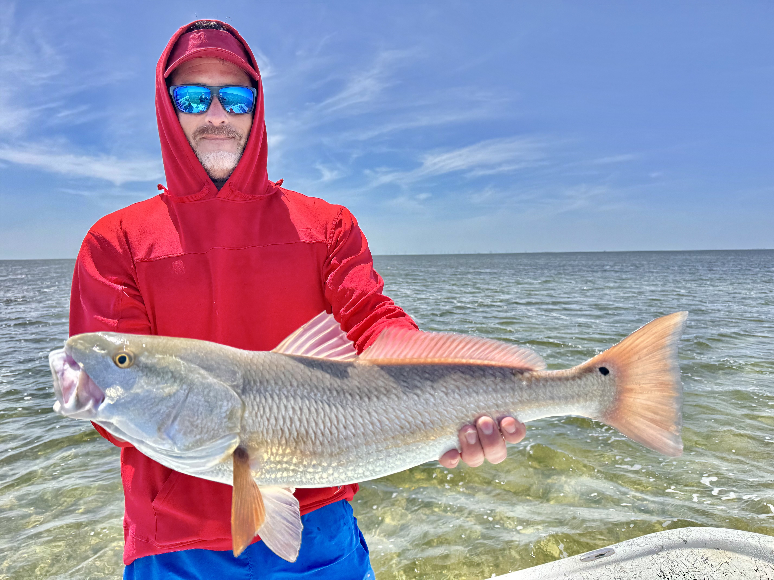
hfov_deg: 71.6
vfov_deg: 56.8
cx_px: 387
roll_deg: +1.0
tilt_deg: -5.1
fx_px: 537
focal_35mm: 24
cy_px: 290
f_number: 1.78
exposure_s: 1/4608
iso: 80
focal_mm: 6.76
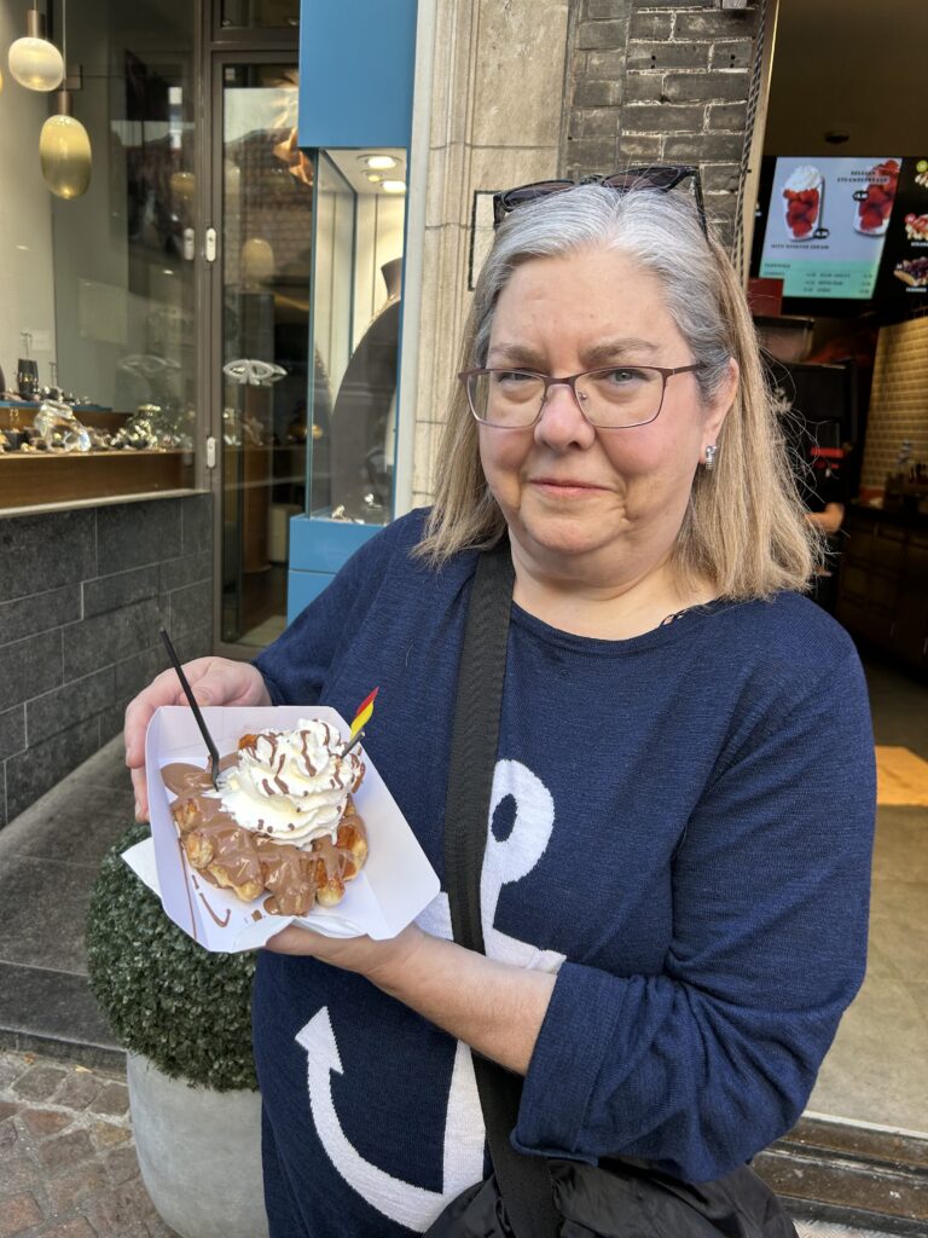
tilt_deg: -6.6
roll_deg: -1.3
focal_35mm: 26
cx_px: 464
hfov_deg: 53.1
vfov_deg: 67.3
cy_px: 619
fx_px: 929
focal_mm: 5.7
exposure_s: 1/316
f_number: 1.5
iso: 50
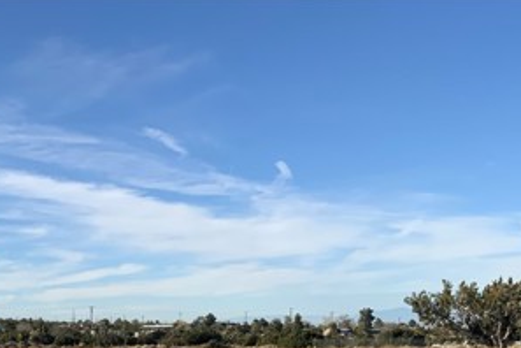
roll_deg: +1.2
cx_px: 33
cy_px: 418
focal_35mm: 65
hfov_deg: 29.4
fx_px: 941
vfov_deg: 19.7
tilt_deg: -5.4
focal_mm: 3
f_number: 1.8
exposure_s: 1/2427
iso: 16
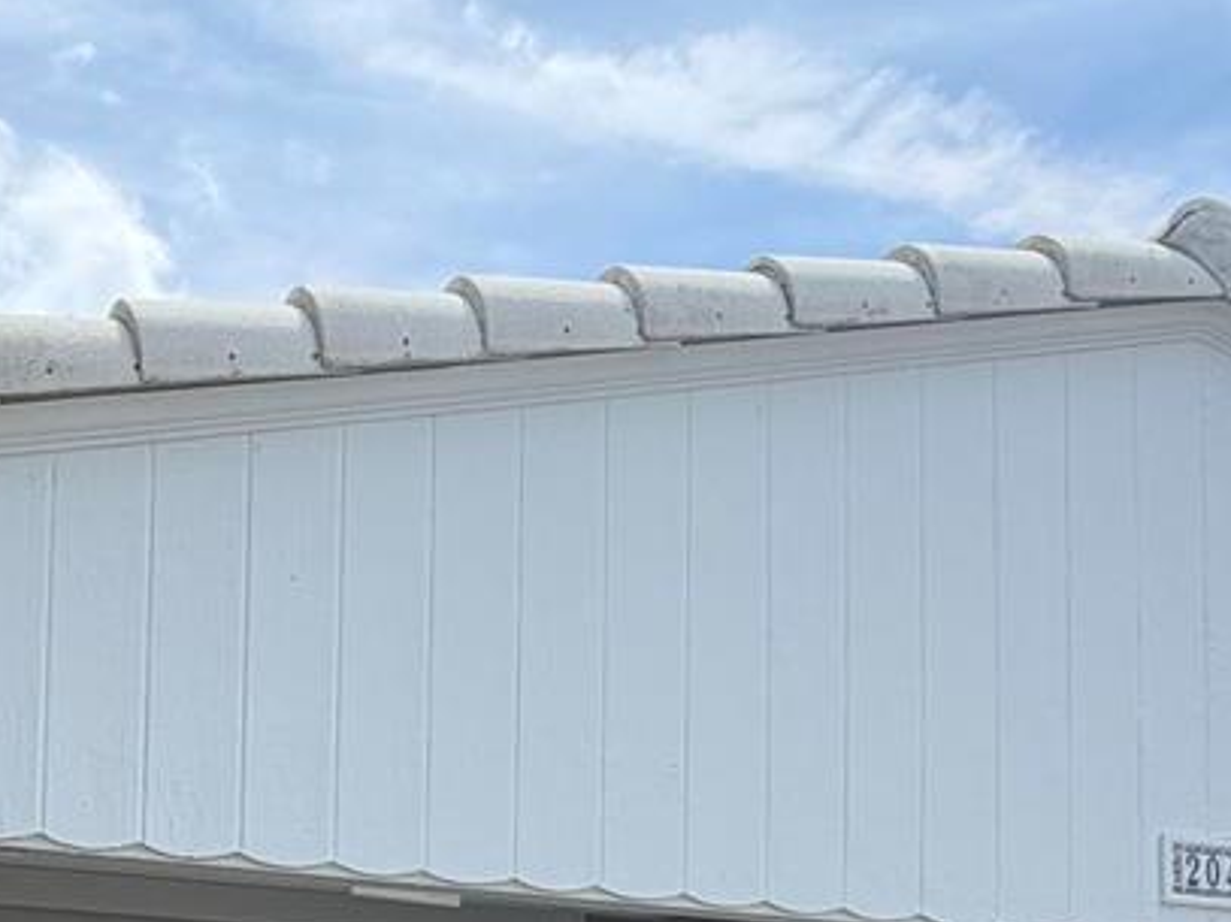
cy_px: 1058
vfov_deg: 24.4
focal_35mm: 55
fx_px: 1955
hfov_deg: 34.6
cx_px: 411
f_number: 2.2
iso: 20
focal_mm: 2.22
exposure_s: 1/876
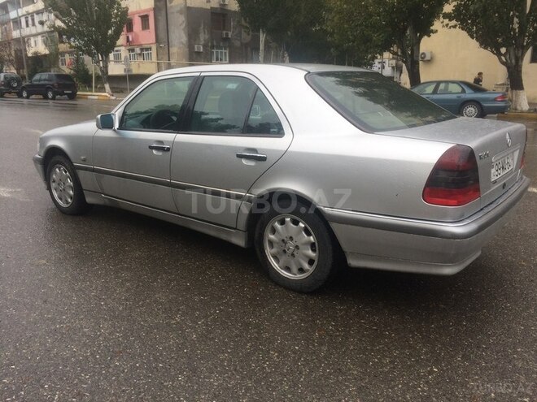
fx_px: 450
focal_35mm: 29
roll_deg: +1.4
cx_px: 268
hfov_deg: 61.7
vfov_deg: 48.2
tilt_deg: -14.8
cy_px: 201
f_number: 2.2
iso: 32
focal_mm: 4.15
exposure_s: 1/250
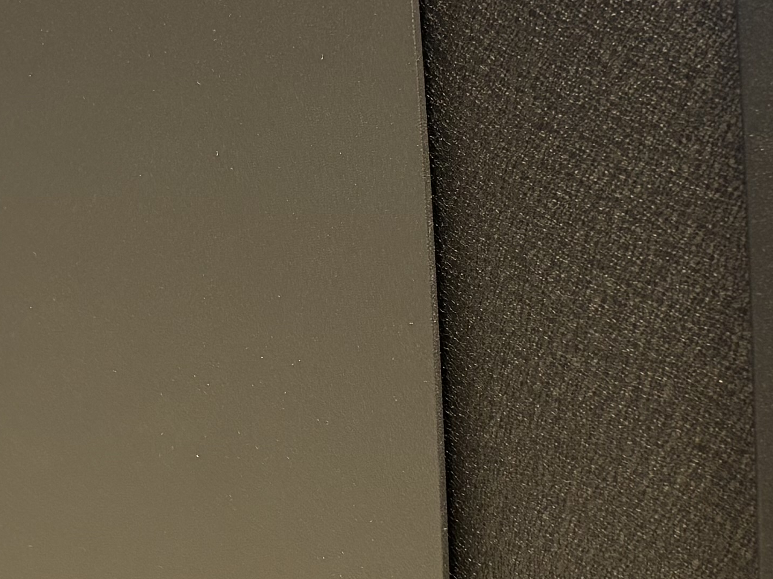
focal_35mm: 103
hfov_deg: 19.0
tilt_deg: -12.4
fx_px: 2300
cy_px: 315
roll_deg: +0.6
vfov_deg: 14.4
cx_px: 280
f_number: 1.6
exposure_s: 1/97
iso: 125
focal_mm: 5.96
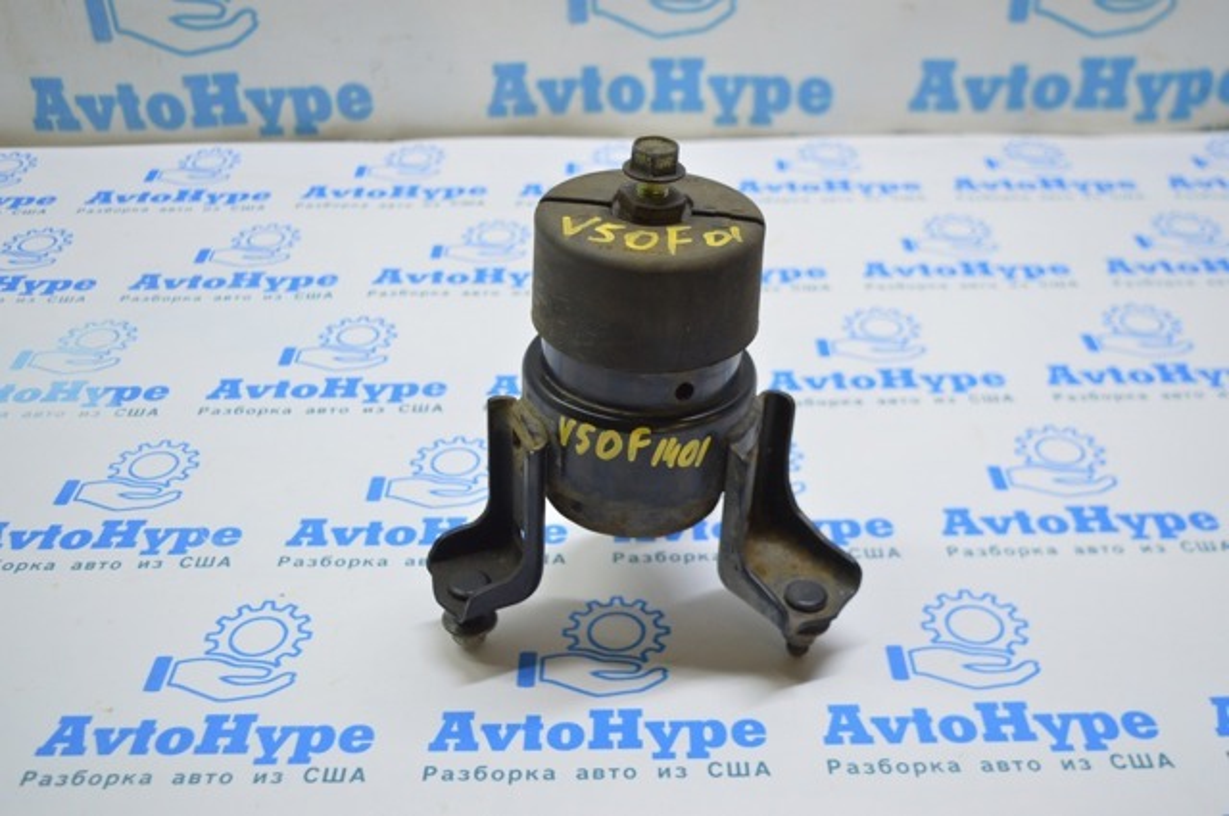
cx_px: 614
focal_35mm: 39
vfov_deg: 34.1
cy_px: 408
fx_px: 1330
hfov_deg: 49.6
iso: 400
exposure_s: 1/50
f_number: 4
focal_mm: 26
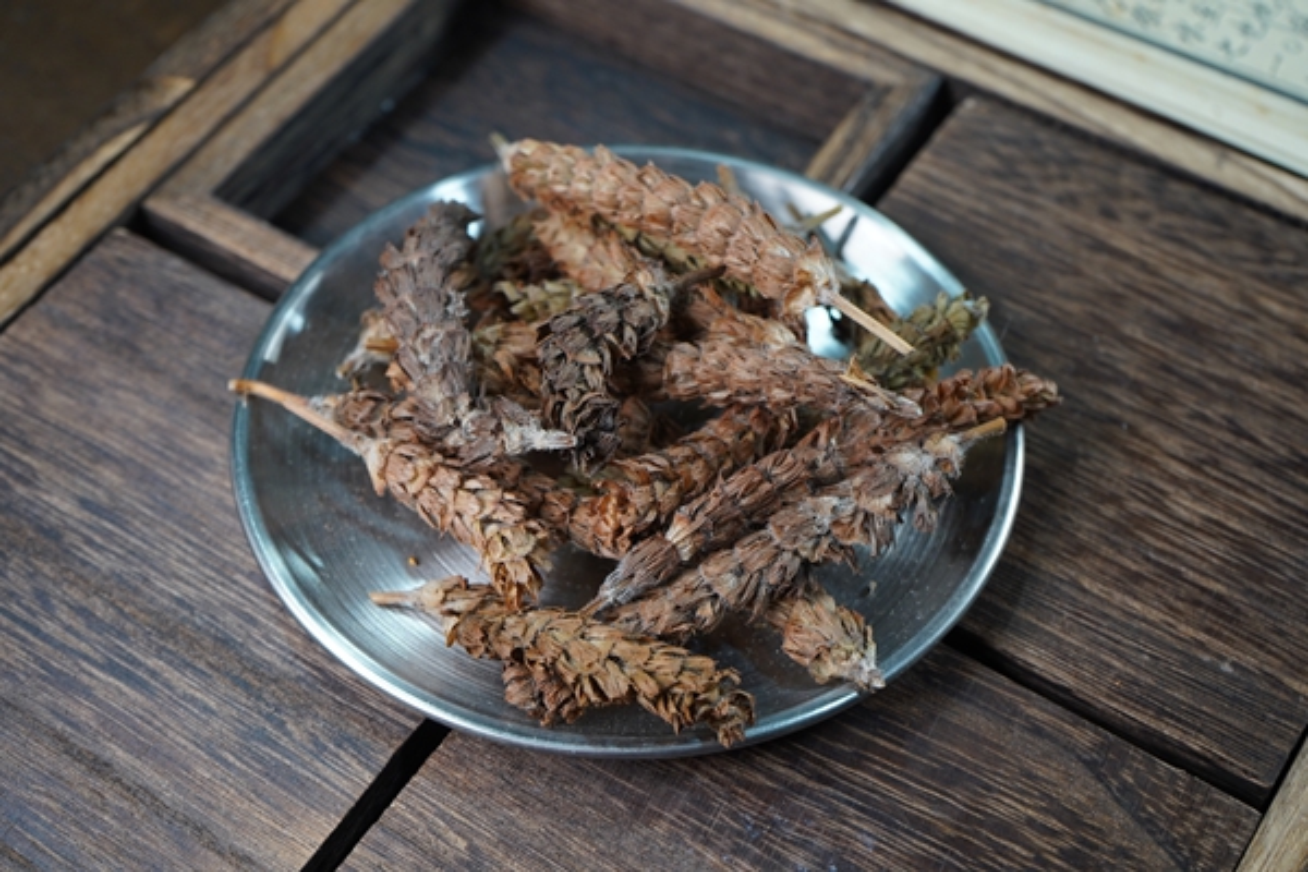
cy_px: 436
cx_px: 654
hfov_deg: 36.2
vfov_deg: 24.6
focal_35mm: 55
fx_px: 1998
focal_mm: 55
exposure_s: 1/100
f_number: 7.1
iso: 800
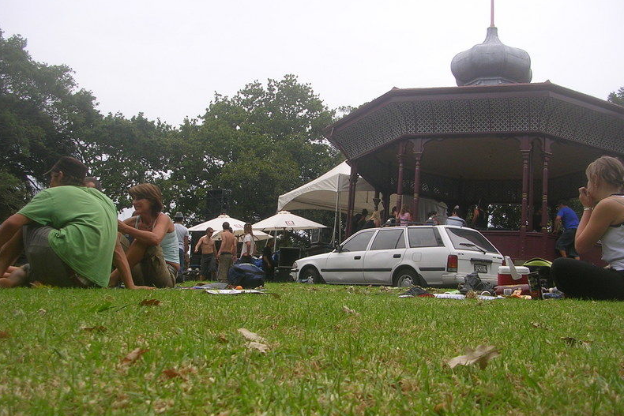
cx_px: 314
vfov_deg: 33.4
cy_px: 219
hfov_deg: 48.5
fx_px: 693
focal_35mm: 40
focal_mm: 5.8
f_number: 2.8
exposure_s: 1/228
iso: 50
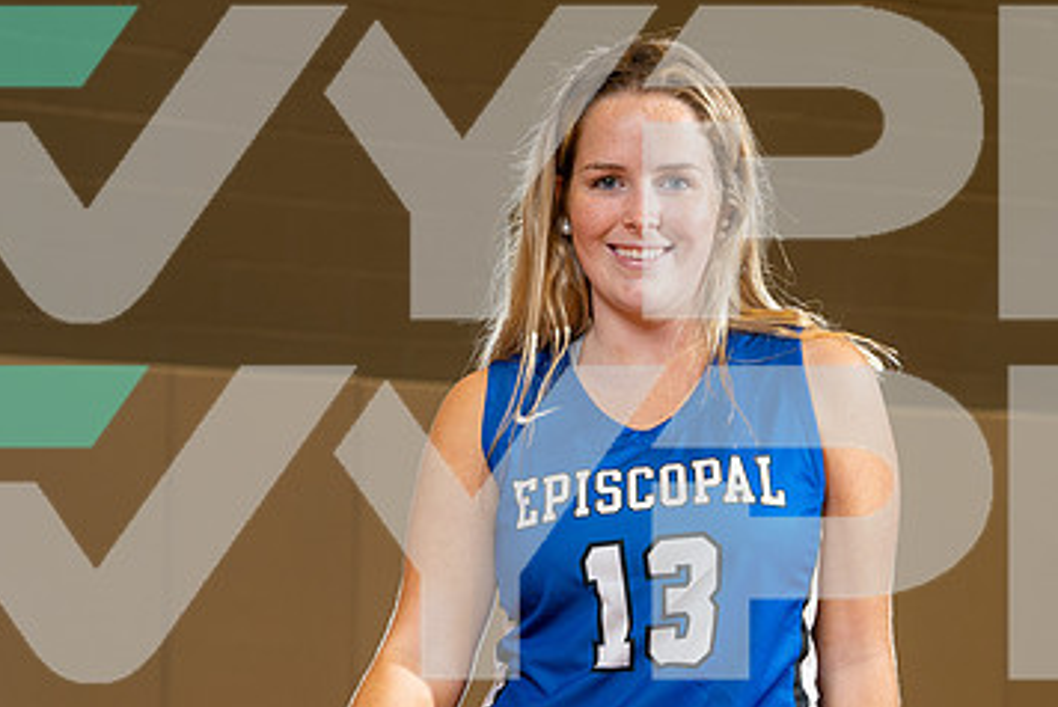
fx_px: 3353
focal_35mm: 114
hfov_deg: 17.9
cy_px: 524
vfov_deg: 12.0
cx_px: 594
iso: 400
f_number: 4
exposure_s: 1/125
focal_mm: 70
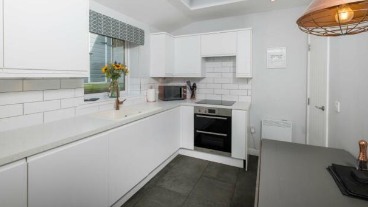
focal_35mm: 17
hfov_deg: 95.9
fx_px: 166
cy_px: 80
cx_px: 182
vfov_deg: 63.2
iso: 200
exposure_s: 1/200
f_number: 6.4
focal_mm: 10
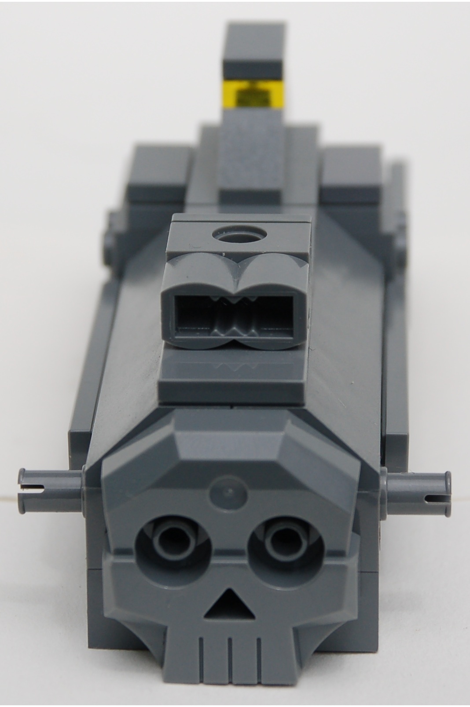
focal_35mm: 105
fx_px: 2061
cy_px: 354
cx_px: 235
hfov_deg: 13.0
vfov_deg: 19.5
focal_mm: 70
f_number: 7.1
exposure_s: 1/800
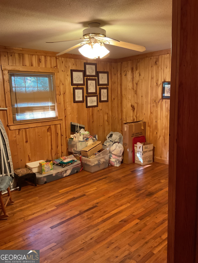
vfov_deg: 61.7
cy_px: 132
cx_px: 99
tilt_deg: -9.8
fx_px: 221
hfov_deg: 48.2
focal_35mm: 29
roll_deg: +1.6
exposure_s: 1/40
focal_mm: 3
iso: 250
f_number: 1.8
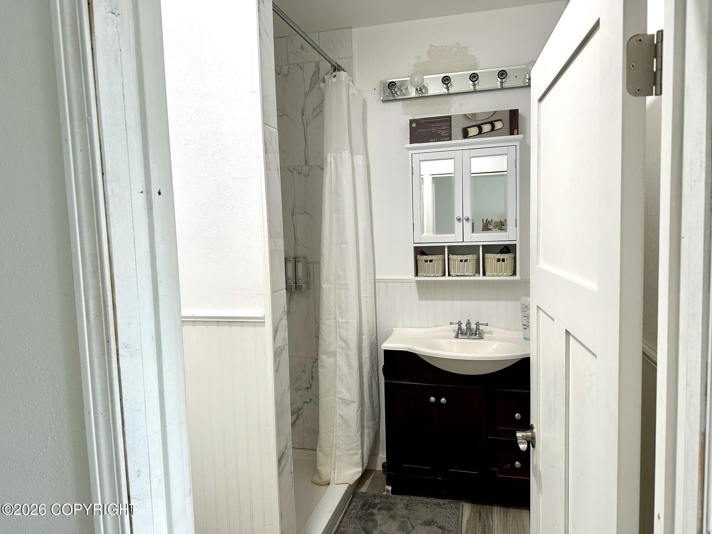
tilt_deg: -4.3
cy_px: 267
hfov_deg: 71.6
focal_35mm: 24
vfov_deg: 56.8
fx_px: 494
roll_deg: +1.7
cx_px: 356
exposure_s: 1/120
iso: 160
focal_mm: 6.86
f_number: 1.78
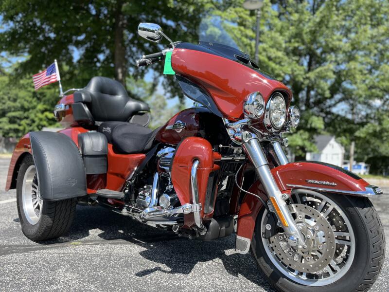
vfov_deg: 53.1
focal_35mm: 26
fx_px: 292
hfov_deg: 67.3
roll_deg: -1.6
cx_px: 194
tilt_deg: -2.2
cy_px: 146
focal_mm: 5.1
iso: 50
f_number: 1.6
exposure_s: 1/1056
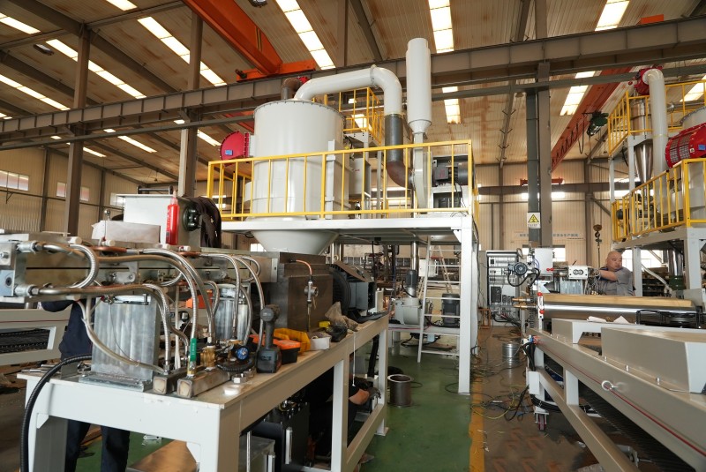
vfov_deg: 62.0
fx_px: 393
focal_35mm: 20
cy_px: 236
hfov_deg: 83.9
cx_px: 353
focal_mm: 20
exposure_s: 1/160
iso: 2000
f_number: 5.6
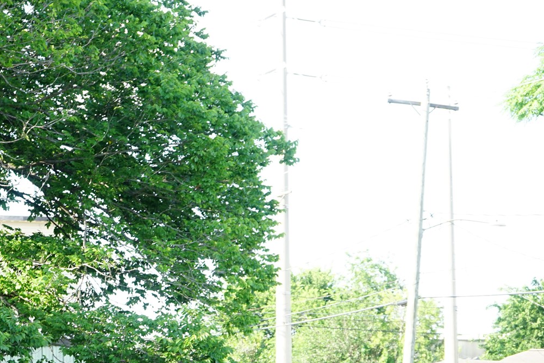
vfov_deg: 13.2
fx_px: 1541
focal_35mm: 102
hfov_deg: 19.7
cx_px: 56
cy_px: 370
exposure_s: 1/80
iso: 100
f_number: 4.5
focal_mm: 47
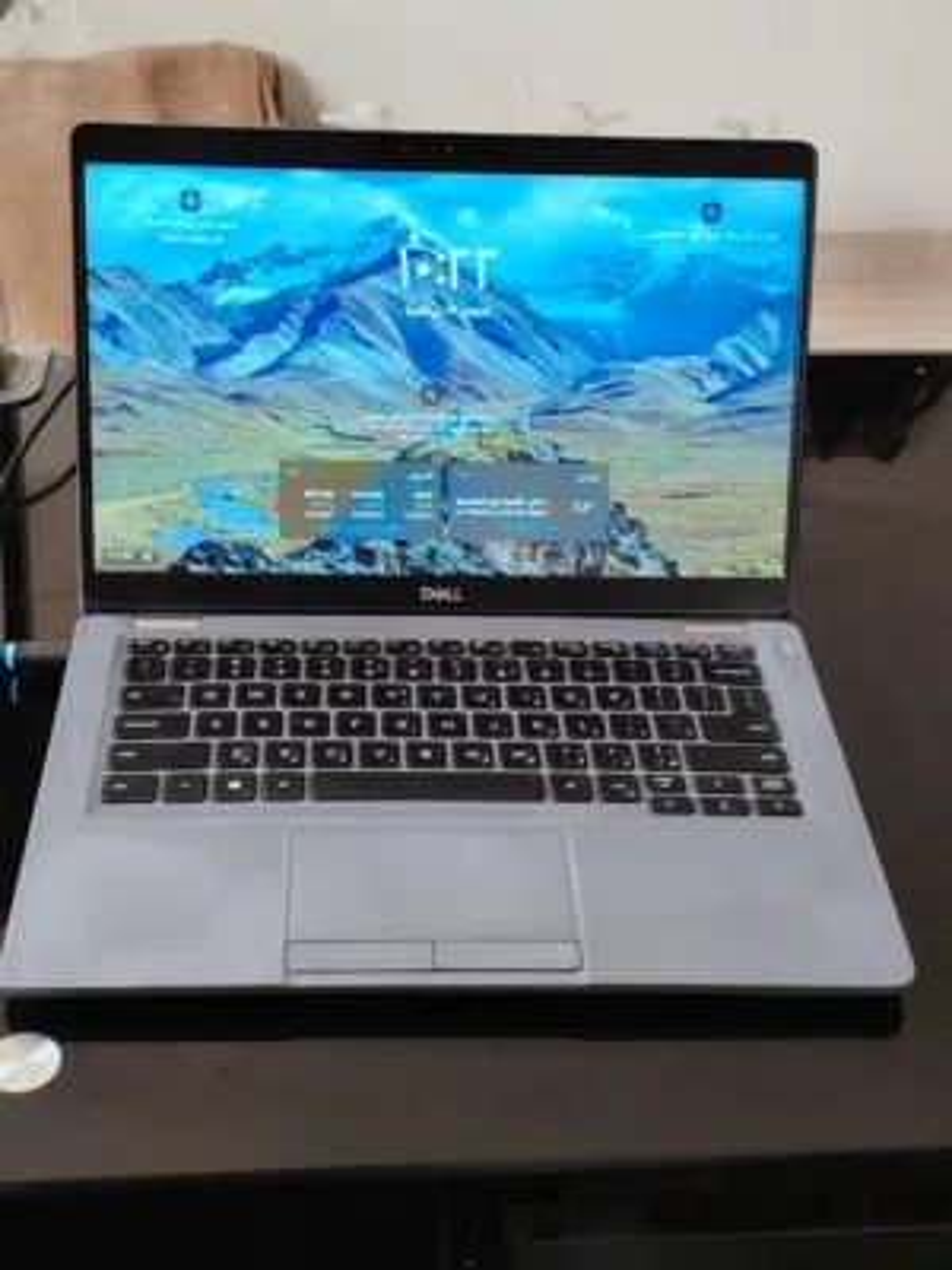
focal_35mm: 48
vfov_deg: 39.7
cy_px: 635
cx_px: 476
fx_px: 1760
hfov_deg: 30.3
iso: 313
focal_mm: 5.25
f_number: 1.75
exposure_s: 1/25
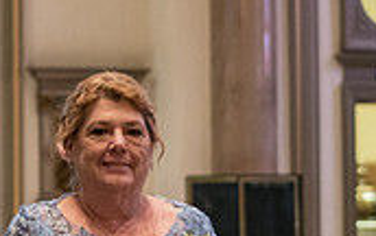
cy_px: 149
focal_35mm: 158
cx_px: 35
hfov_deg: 13.1
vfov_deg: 8.3
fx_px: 1621
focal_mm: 35
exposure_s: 1/200
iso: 2000
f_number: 2
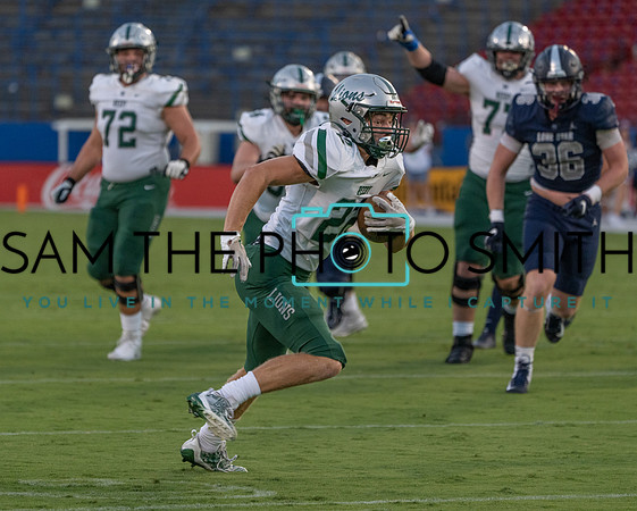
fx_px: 6113
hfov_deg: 6.0
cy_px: 272
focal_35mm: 324
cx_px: 281
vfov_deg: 4.8
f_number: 5.6
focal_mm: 268
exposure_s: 1/1000
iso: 2500
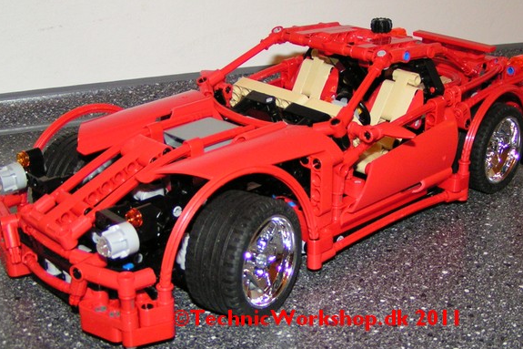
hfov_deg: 44.5
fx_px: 639
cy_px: 173
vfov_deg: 30.5
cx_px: 272
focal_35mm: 44
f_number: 2.8
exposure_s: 1/40
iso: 200
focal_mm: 5.8
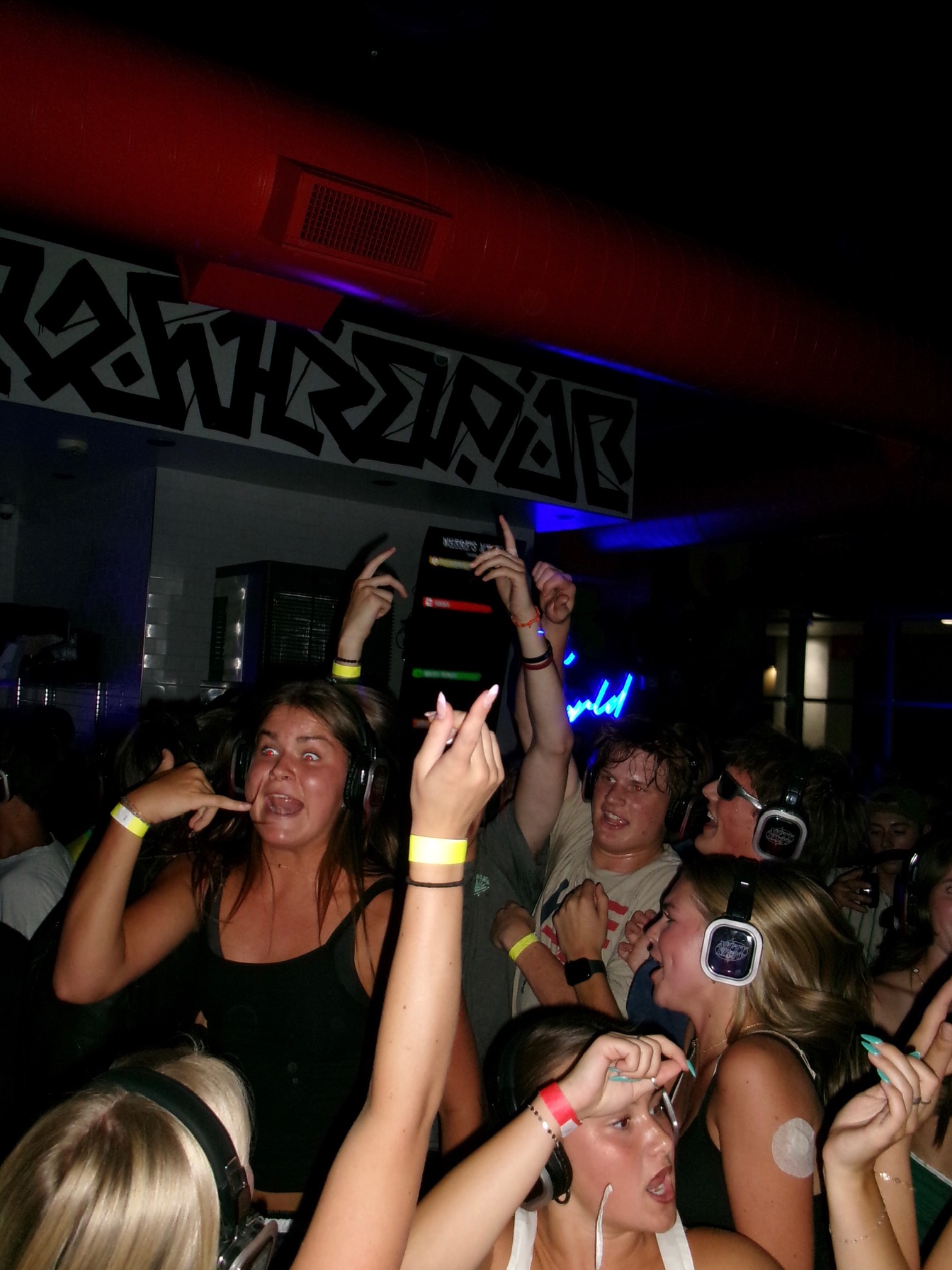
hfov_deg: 44.1
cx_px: 443
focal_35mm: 32
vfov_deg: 56.8
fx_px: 1173
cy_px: 655
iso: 320
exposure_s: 1/50
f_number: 3.9
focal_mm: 5.1
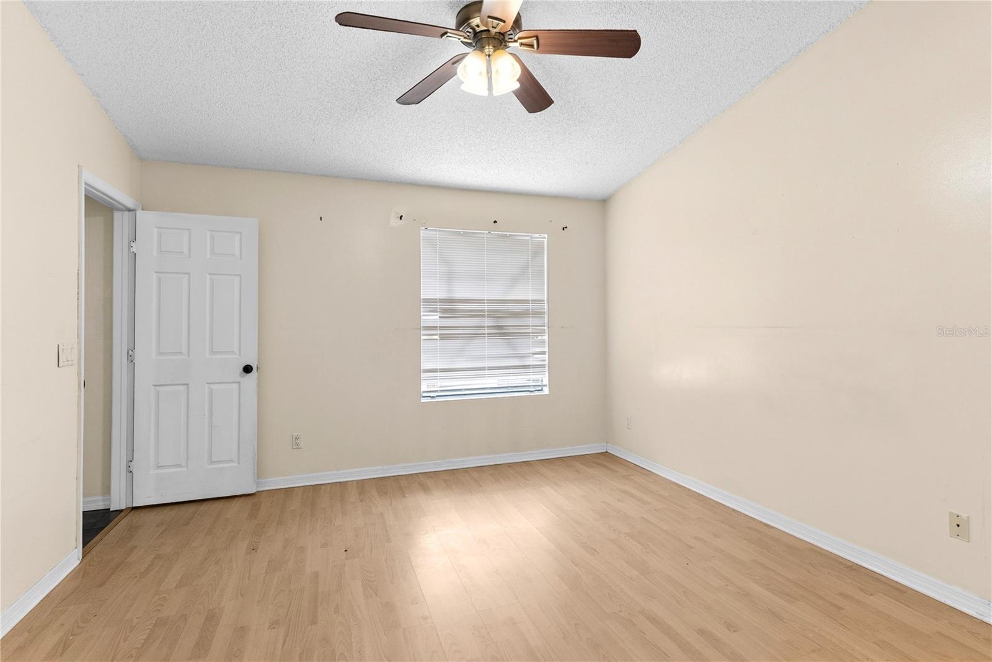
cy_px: 331
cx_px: 496
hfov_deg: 93.3
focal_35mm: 17
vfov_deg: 70.5
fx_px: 469
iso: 400
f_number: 8
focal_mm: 17
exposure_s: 1/10
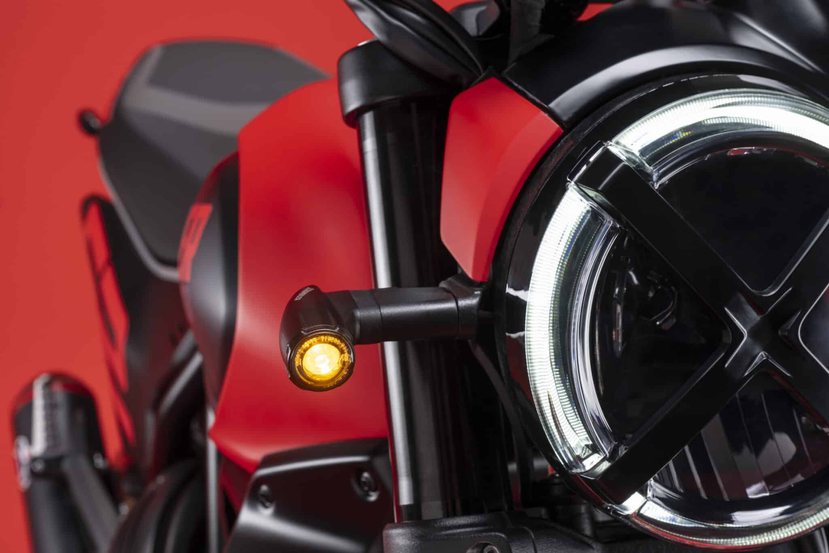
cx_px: 414
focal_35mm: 64
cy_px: 276
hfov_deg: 31.4
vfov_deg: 21.2
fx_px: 1474
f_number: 11
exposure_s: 1/40
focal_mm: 64
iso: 100
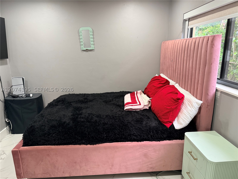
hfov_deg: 71.6
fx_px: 165
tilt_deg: -13.3
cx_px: 119
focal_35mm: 24
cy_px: 90
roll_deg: +0.8
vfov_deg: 56.8
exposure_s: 1/60
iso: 160
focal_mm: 6.76
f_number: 1.78
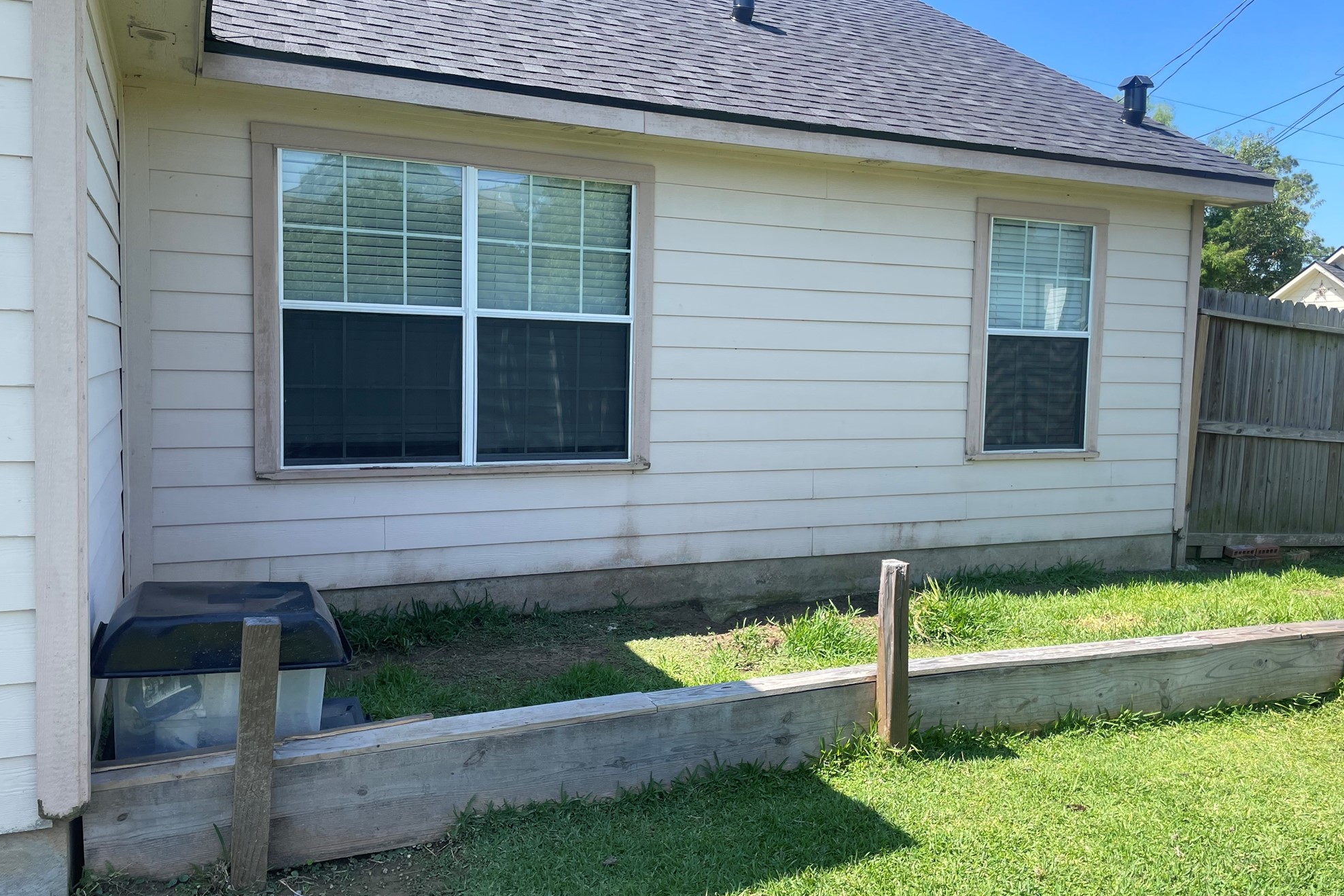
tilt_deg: -4.7
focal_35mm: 28
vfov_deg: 46.4
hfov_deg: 65.5
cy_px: 434
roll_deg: +0.3
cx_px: 686
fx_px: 1045
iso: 32
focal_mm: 4.2
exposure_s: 1/1221
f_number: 1.6
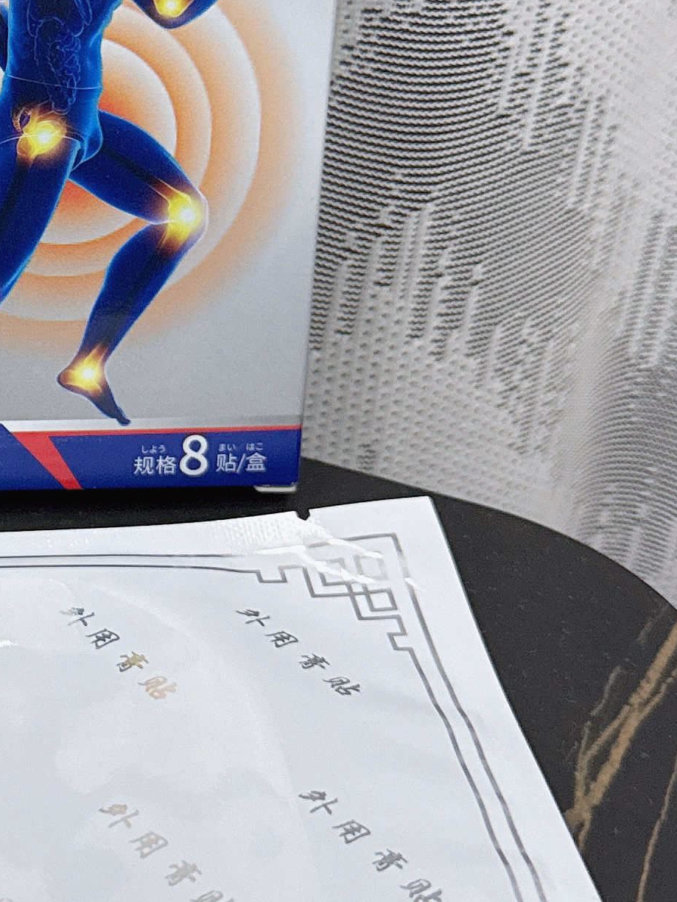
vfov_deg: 24.6
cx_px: -127
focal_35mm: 79
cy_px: 278
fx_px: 2060
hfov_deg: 17.8
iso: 250
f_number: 1.78
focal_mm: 6.76
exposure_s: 1/50
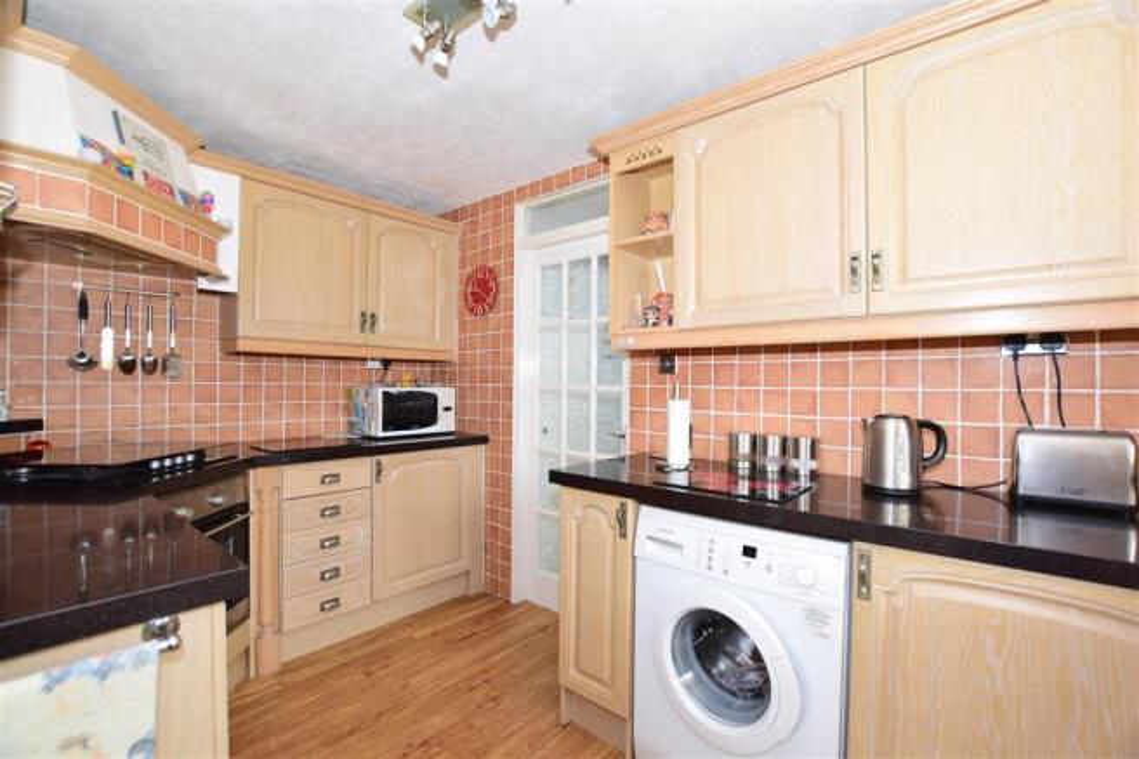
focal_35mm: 15
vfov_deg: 77.3
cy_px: 380
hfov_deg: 100.4
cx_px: 570
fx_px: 474
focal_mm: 10
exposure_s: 1/8
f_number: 5.6
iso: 400
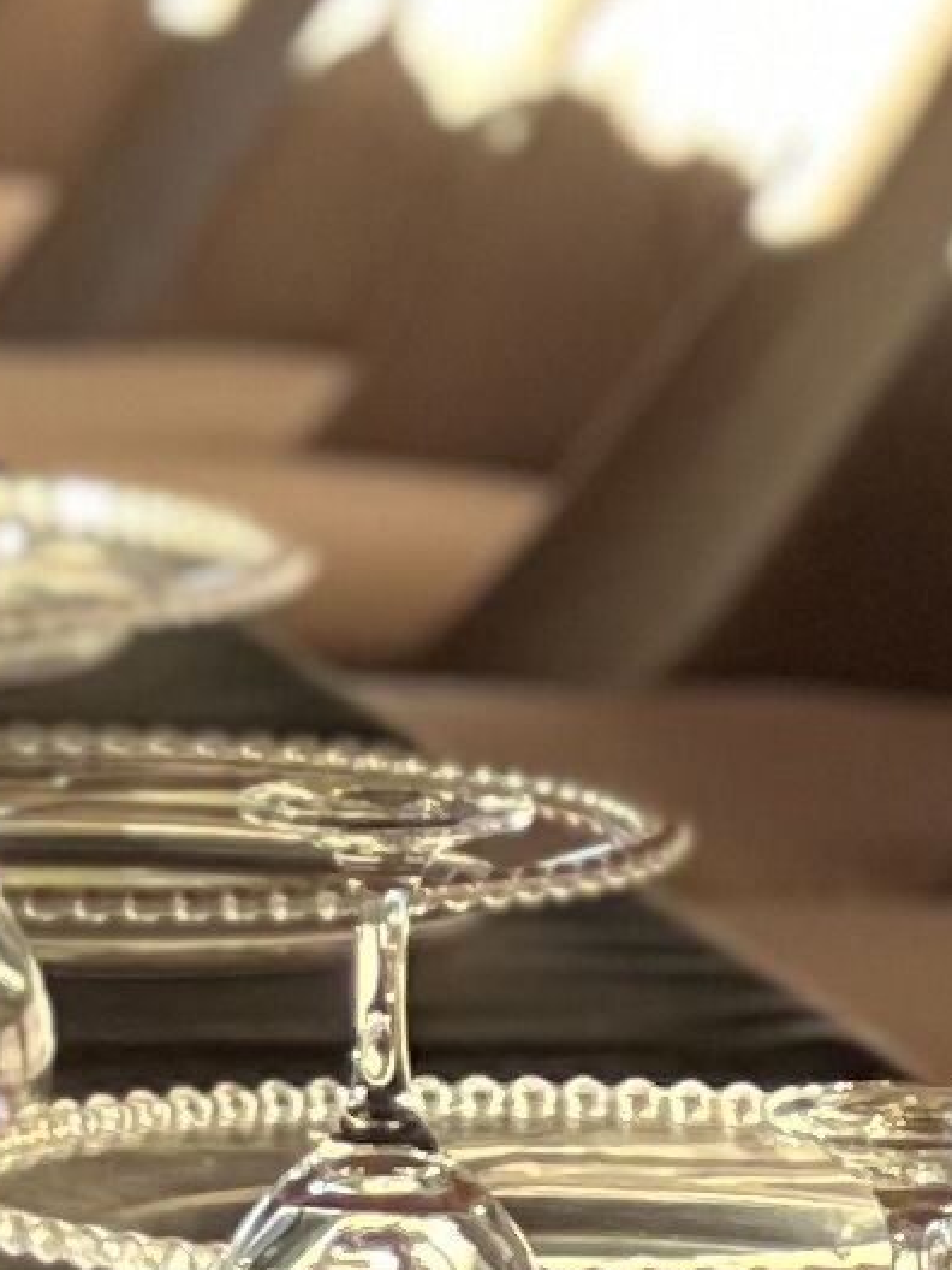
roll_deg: -0.5
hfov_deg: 2.5
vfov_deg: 3.4
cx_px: -2438
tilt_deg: -7.3
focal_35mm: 588
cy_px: 762
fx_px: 21561
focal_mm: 9
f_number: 2.8
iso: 125
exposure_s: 1/121
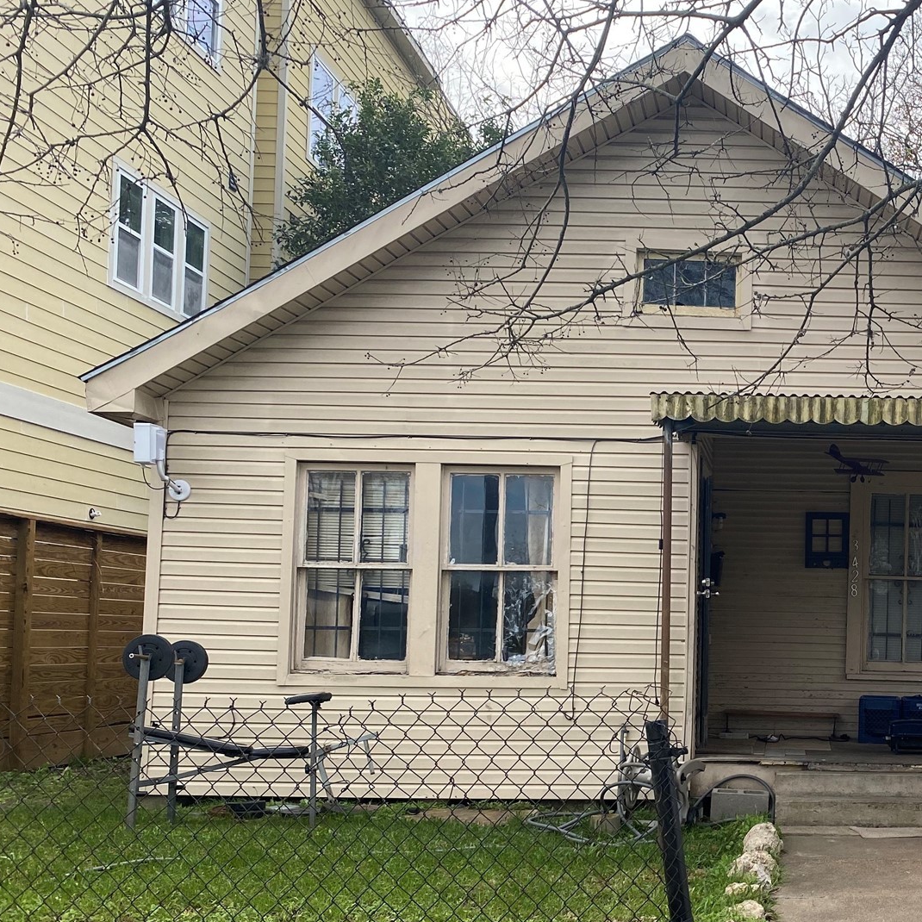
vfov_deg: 38.1
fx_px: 1326
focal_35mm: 44
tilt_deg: +2.0
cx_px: 819
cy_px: 579
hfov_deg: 36.1
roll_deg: -1.4
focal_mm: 4.25
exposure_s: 1/1232
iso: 32
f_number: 1.8
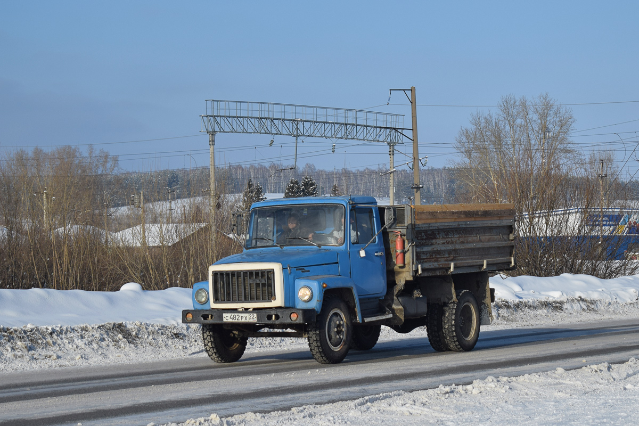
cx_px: 320
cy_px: 213
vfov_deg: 16.6
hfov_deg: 24.6
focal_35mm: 82
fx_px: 1464
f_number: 6.3
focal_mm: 55
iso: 100
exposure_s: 1/800
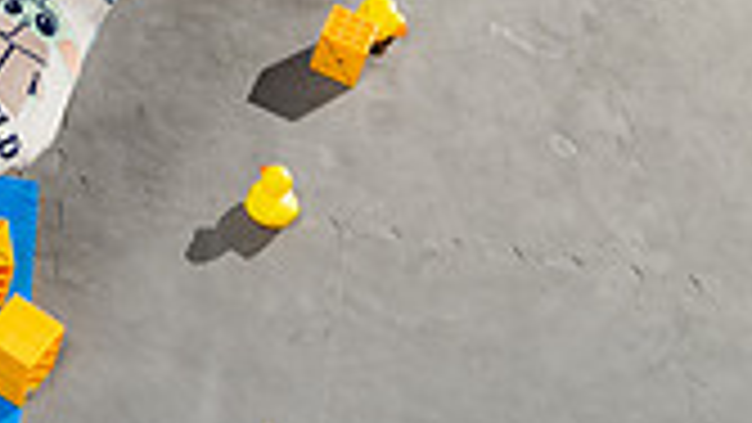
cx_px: 207
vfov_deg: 11.3
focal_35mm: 93
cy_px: -513
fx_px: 1855
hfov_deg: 22.7
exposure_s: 1/250
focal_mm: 33
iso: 100
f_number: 4.5
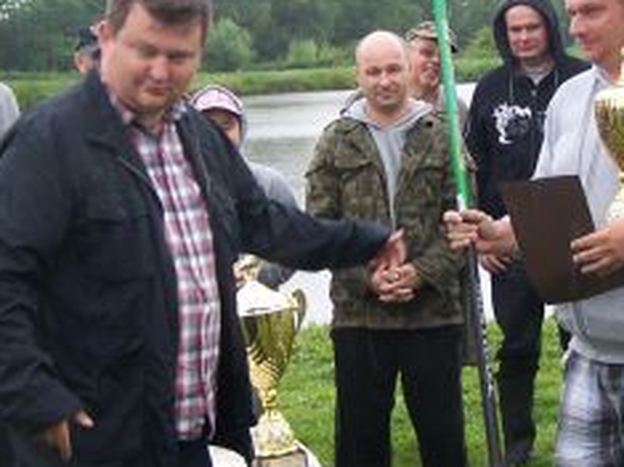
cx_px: 409
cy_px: 199
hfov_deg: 20.2
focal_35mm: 97
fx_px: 1748
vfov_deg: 15.2
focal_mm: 6.3
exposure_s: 1/125
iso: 80
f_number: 2.8
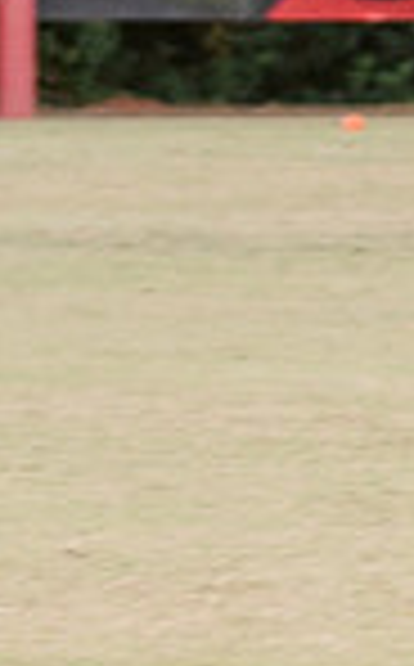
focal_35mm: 1096
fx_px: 19863
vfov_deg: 1.9
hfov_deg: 1.2
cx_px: 1921
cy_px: -307
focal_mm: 90
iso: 640
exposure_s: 1/125
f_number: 3.2
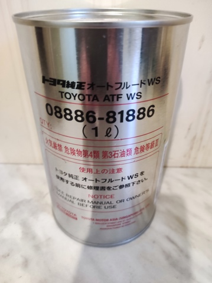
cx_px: 106
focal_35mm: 17
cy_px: 142
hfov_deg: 74.6
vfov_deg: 91.1
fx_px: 139
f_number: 1.79
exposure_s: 1/33
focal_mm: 4.74
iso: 1638
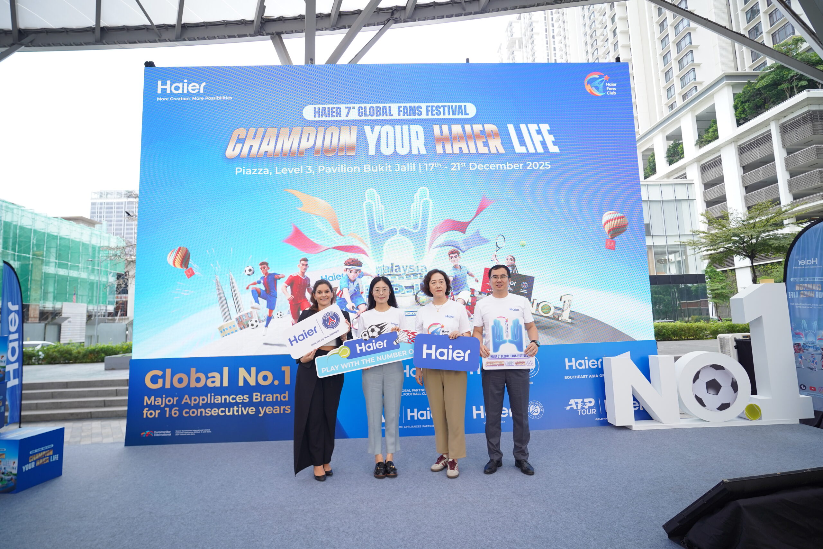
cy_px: 274
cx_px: 412
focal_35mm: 19
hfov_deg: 86.9
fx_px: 434
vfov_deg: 64.6
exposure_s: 1/200
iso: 320
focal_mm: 19
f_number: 2.8
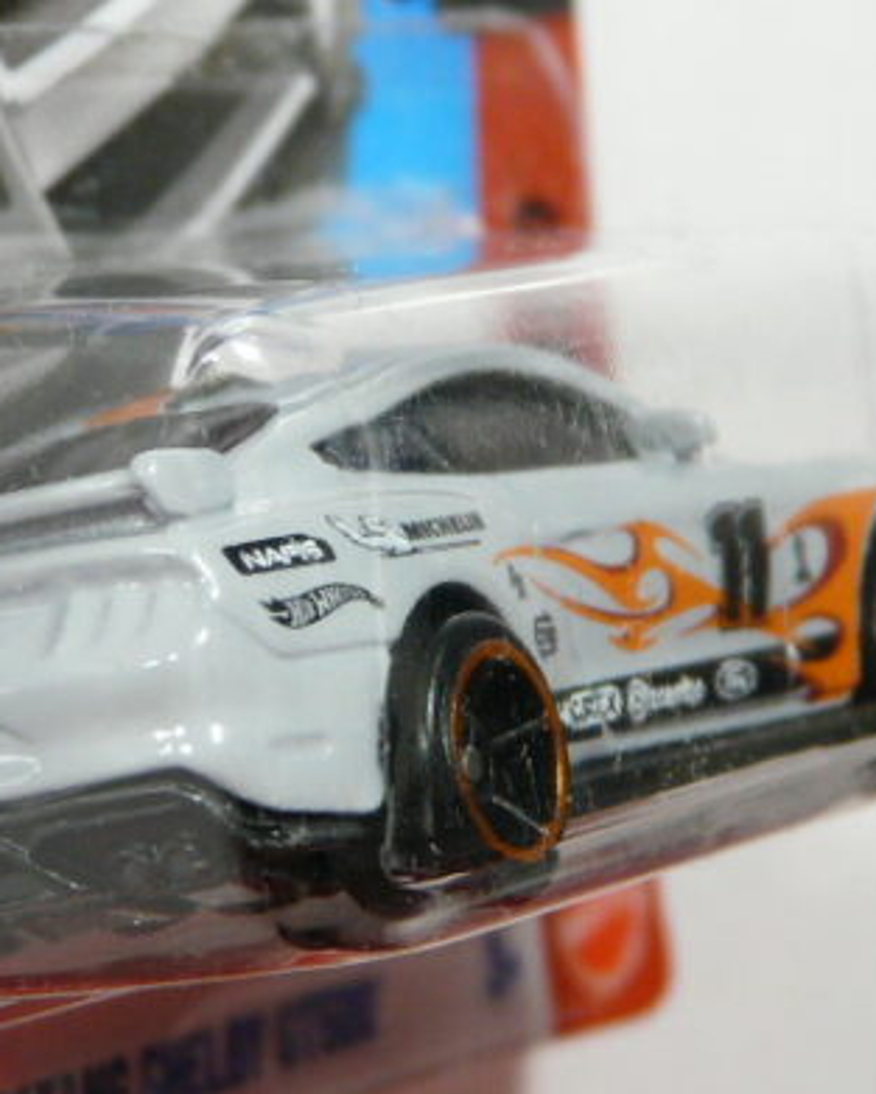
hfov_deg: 8.4
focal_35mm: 184
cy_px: 495
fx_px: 5961
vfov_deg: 10.5
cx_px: 280
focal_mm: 12.6
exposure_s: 1/50
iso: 160
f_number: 3.2
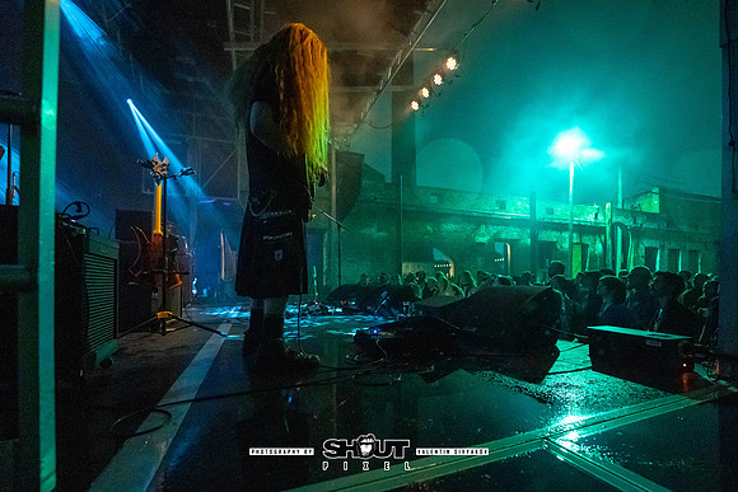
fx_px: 322
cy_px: 271
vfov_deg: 74.6
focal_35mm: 16
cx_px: 406
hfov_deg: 97.4
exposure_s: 1/200
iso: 3200
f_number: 2.8
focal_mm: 14
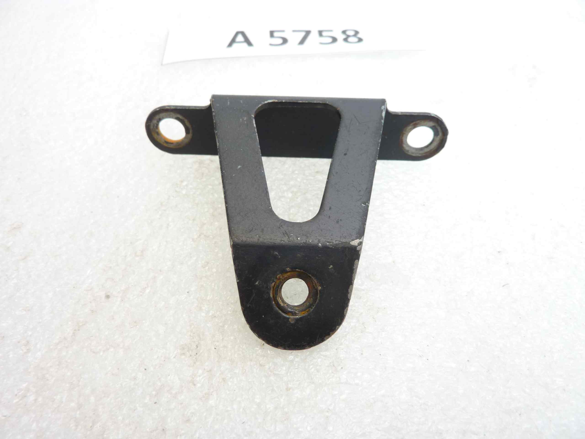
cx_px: 292
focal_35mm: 25
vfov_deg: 54.9
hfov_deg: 69.4
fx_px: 422
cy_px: 220
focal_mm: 4.1
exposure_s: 1/13
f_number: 3.3
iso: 80
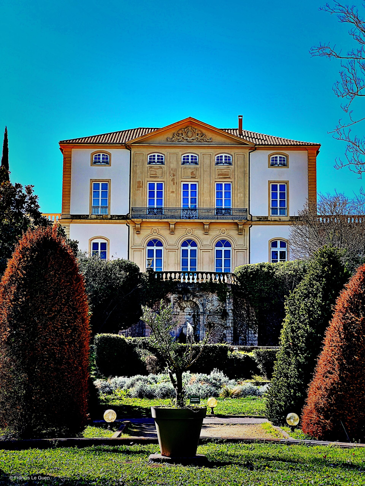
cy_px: 243
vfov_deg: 25.3
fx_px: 1083
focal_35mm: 77
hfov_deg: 19.1
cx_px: 182
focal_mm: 9
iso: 32
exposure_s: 1/504
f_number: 2.8
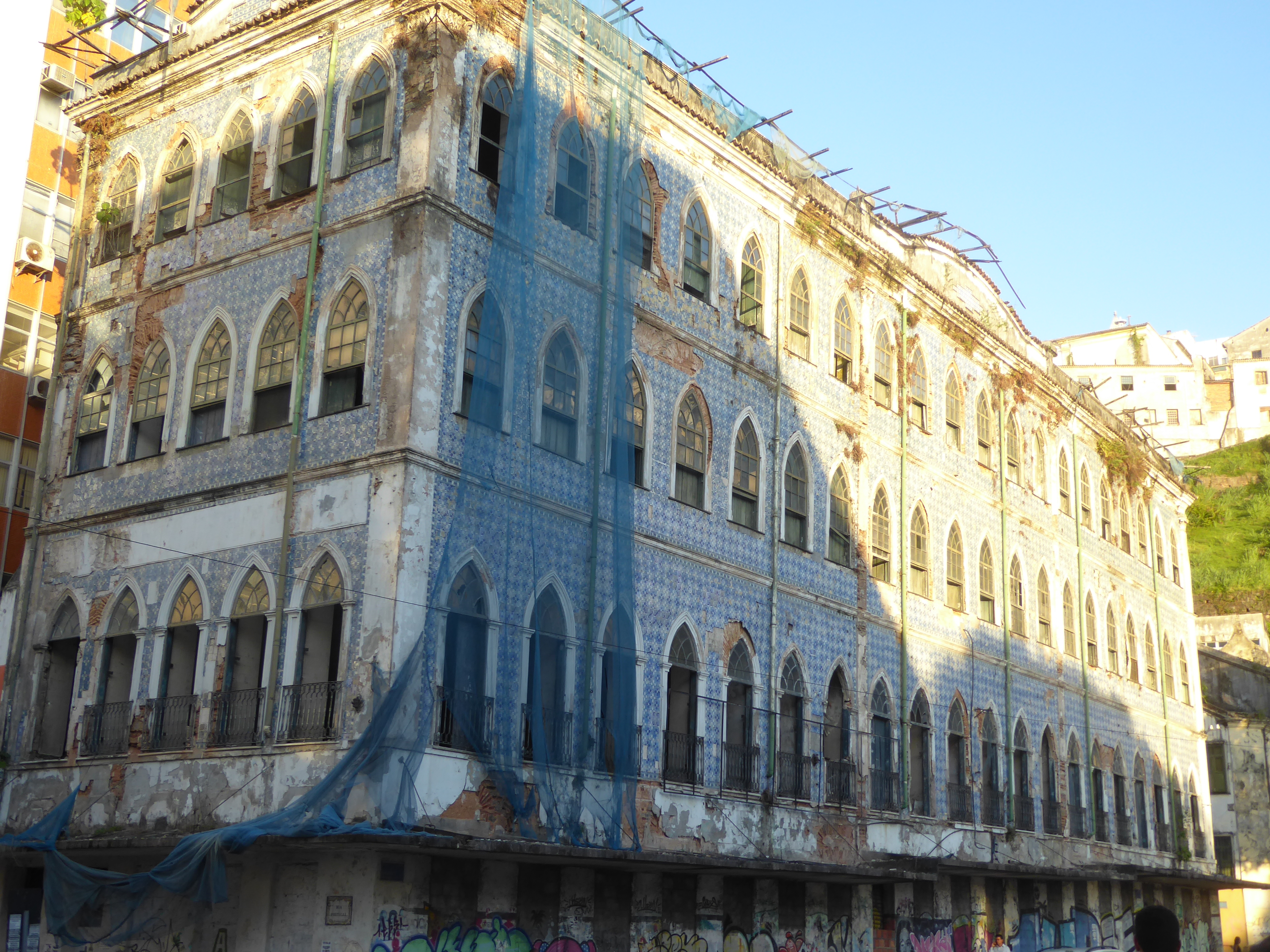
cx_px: 635
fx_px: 1688
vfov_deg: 31.5
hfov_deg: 41.2
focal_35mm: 46
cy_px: 476
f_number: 3.9
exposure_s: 1/100
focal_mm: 7.8
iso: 80
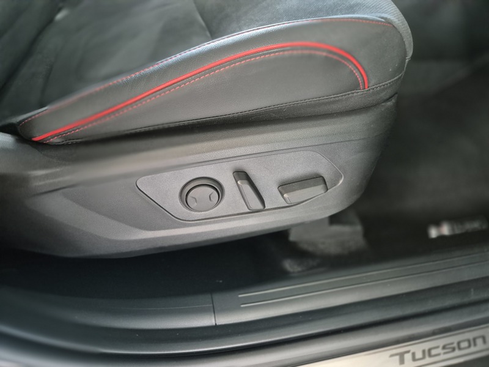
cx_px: 244
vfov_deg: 58.9
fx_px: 325
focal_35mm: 23
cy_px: 184
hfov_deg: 73.9
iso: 2000
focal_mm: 5.4
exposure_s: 1/100
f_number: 1.8
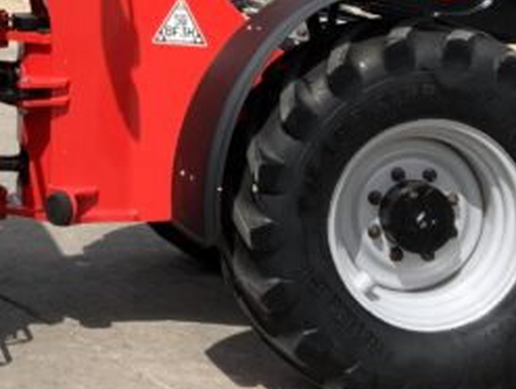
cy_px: -117
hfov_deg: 16.1
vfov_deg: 12.0
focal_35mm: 120
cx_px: 33
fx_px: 1791
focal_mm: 3
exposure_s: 1/2058
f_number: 1.8
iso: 20
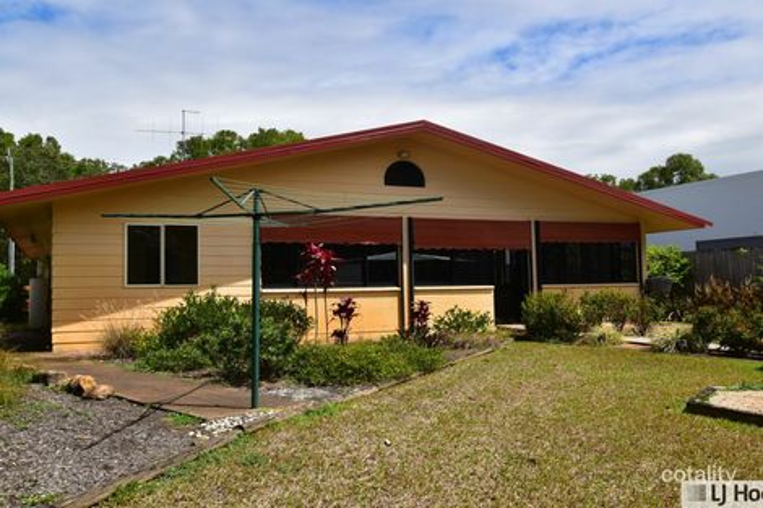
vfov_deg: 43.6
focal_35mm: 30
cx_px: 382
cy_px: 254
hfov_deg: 61.9
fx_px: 636
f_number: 11
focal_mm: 20
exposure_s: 1/500
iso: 360
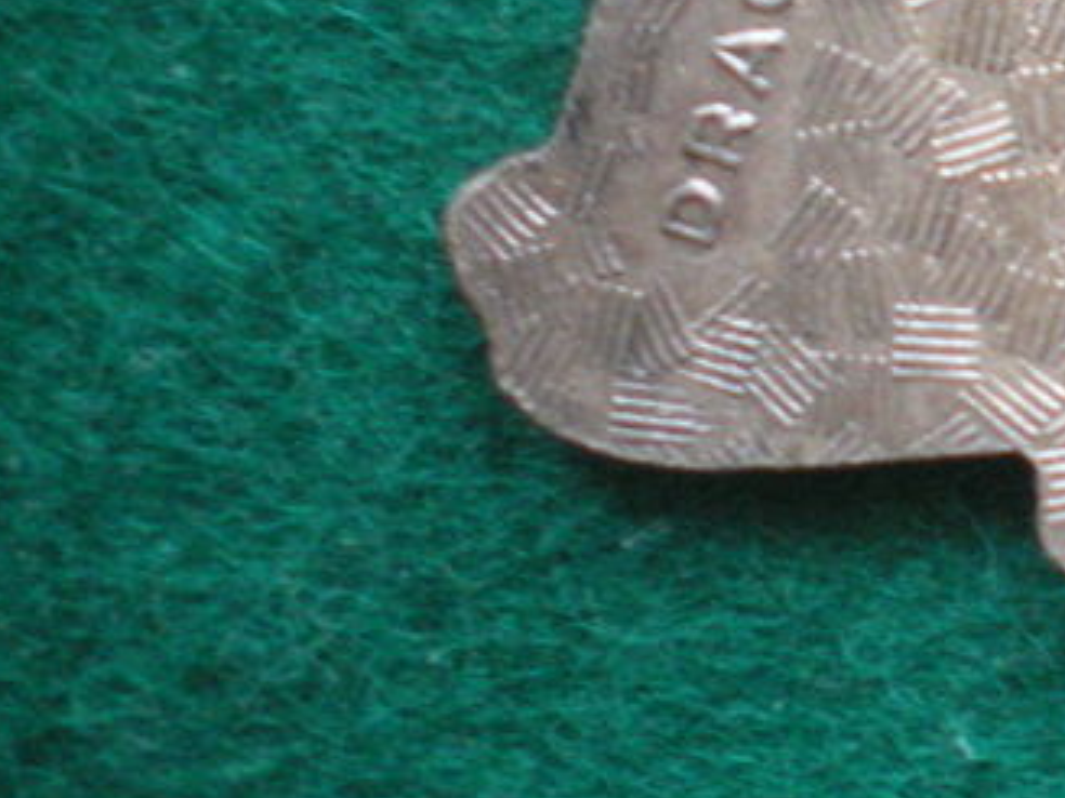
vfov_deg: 12.6
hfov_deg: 15.7
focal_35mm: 116
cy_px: -23
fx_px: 3569
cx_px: 1581
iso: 400
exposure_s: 1/13
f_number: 3.1
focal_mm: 6.3
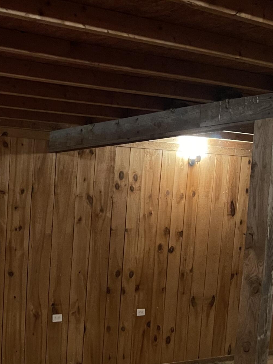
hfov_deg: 22.4
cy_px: 300
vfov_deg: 32.2
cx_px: -91
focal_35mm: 58
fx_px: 610
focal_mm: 5.1
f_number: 1.6
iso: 800
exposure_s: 1/30
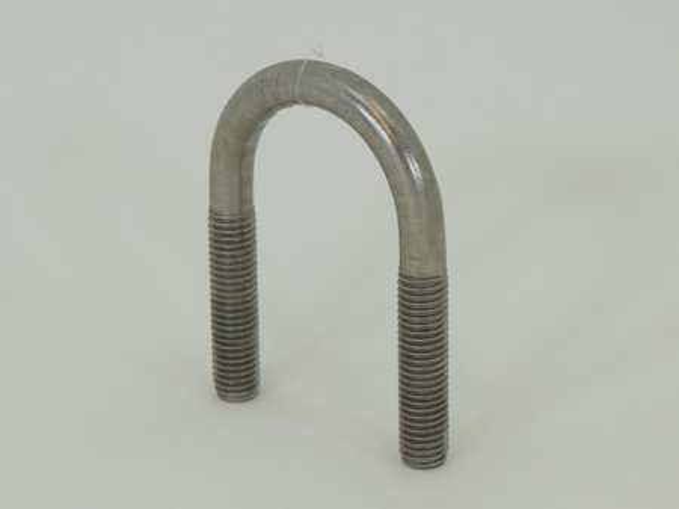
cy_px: 254
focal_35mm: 98
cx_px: 340
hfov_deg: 20.0
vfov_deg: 15.1
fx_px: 1921
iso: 125
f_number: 4.7
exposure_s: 1/160
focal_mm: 17.5
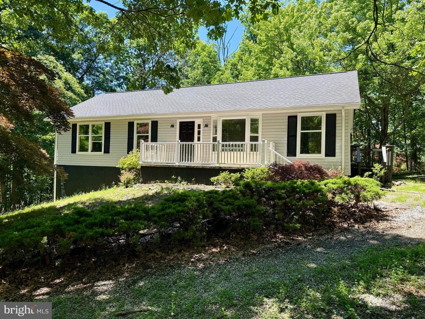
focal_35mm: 24
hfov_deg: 71.6
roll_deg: -2.0
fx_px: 295
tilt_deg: +0.8
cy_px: 160
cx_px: 212
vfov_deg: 56.8
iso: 80
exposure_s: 1/858
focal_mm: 6.76
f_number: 1.78
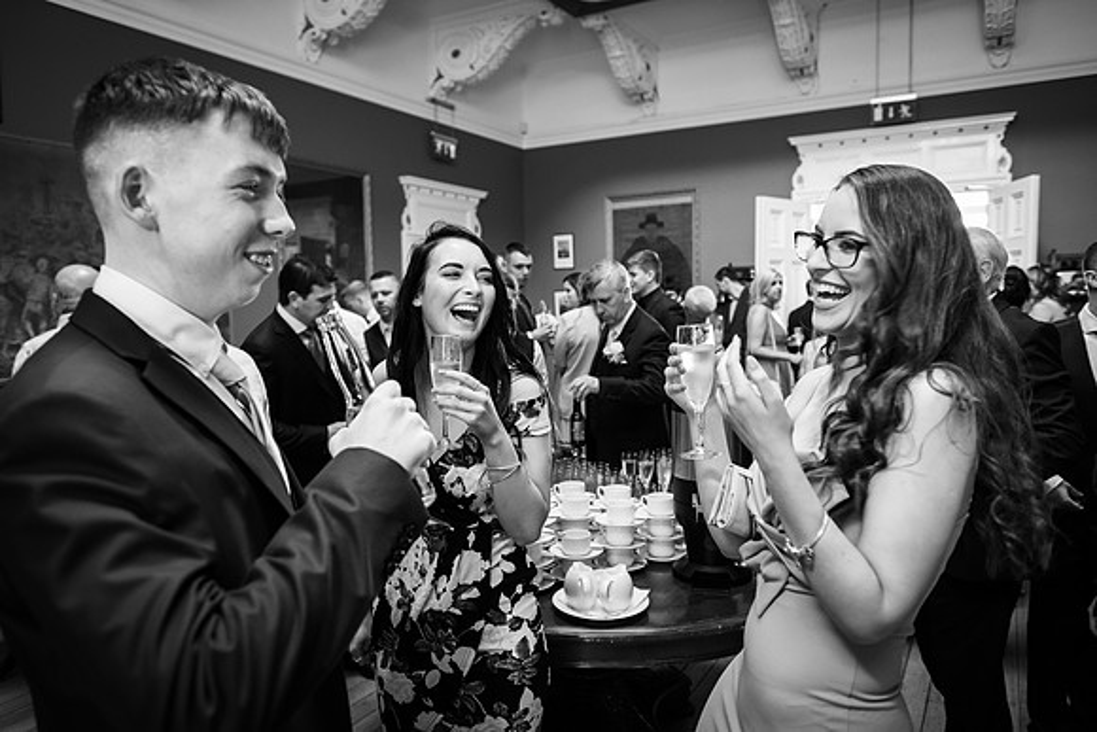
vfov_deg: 52.9
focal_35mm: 24
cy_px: 366
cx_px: 548
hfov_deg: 73.4
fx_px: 736
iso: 1250
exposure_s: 1/160
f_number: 2
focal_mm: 16
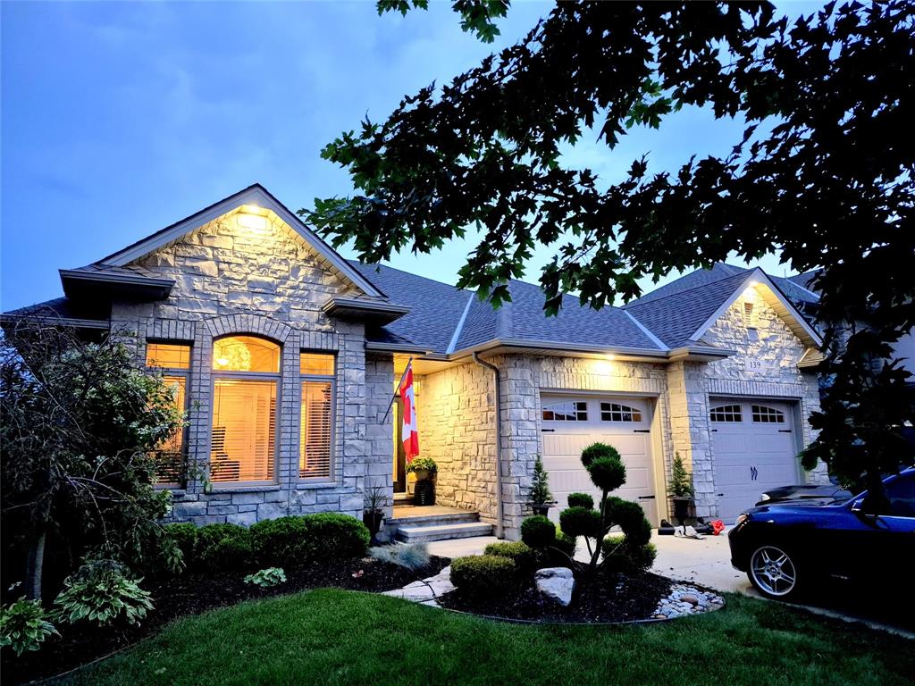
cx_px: 458
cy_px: 343
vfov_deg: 58.9
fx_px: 608
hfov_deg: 73.9
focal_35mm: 23
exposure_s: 1/60
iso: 1250
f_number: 1.8
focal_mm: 5.4
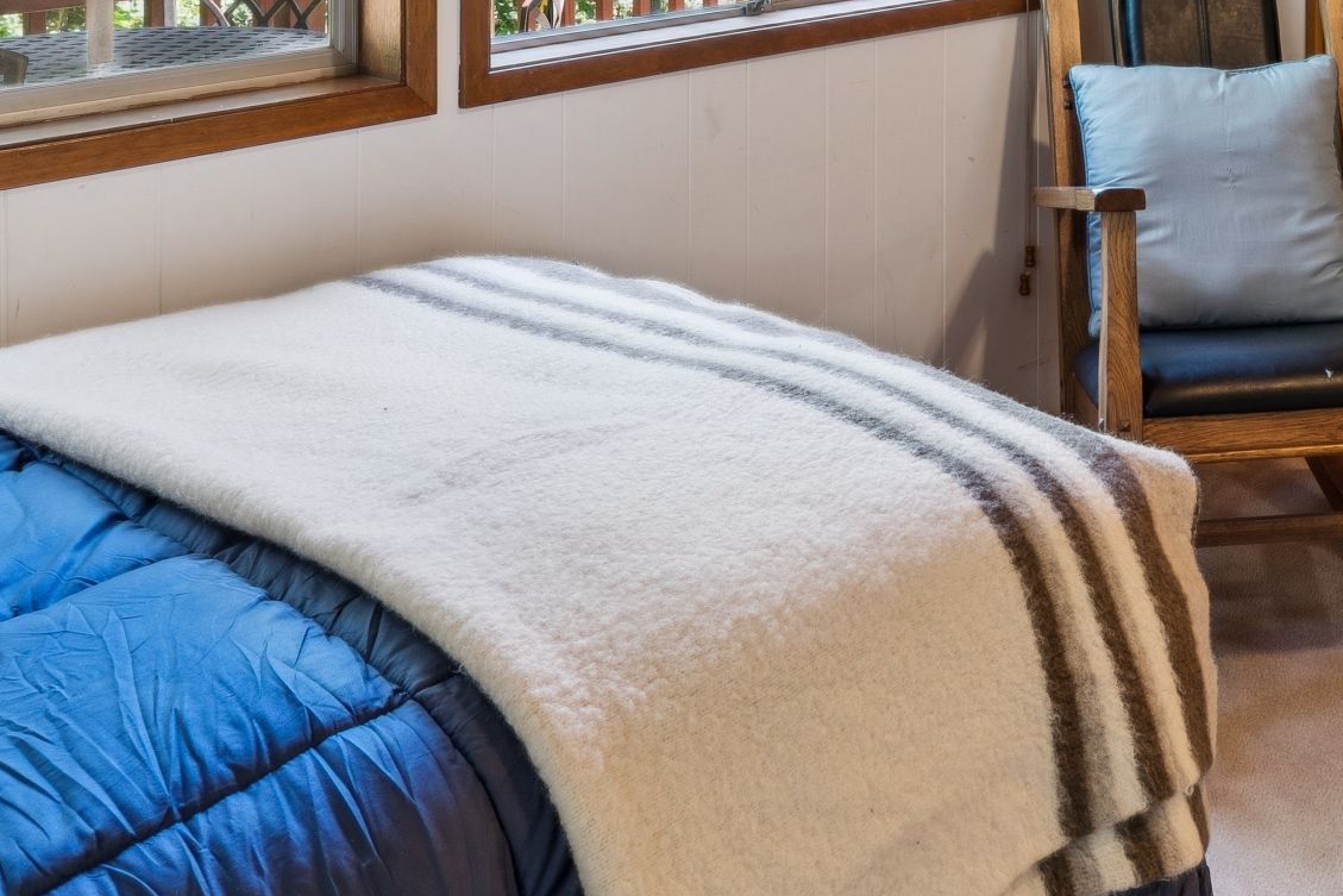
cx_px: 1066
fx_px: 1926
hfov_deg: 37.1
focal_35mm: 52
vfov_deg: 23.5
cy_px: -225
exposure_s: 1/2.5
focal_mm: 16.2
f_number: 13
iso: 100
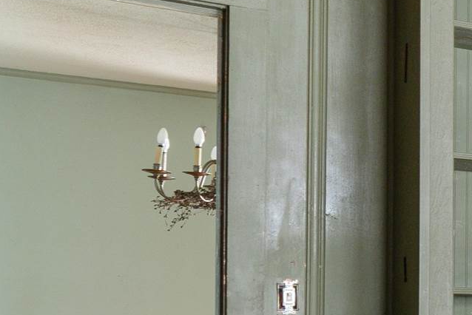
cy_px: 308
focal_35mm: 77
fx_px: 1010
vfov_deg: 17.4
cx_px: 1028
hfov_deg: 16.7
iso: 100
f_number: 4.8
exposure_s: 1
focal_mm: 11
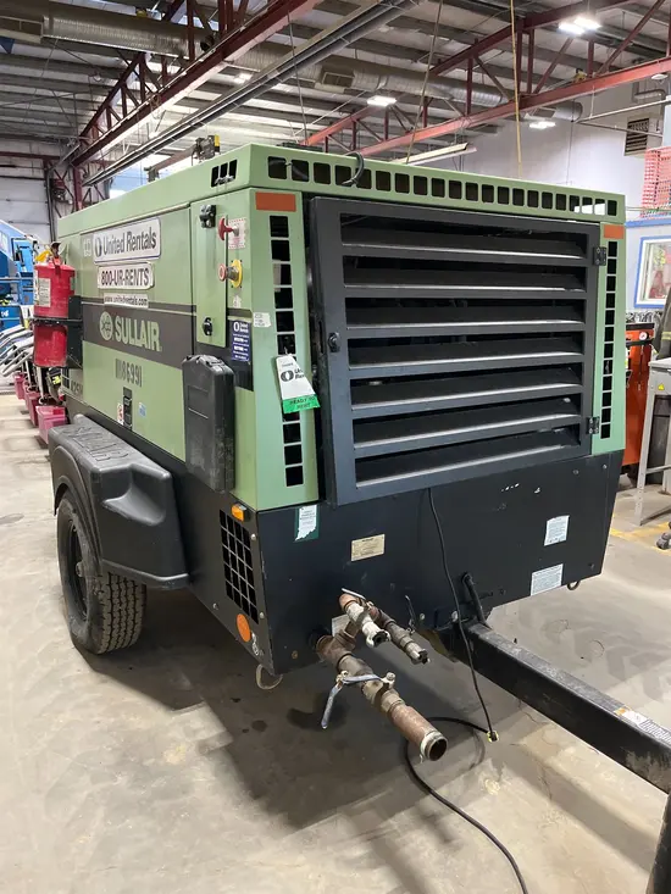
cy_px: 447
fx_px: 672
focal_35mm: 26
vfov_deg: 67.3
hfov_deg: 53.1
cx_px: 336
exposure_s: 1/60
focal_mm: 5.1
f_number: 1.6
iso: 400
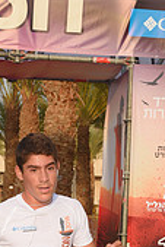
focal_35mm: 112
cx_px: 34
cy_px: 259
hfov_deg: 12.2
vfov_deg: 17.7
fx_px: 768
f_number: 6.3
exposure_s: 1/250
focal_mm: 42
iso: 100
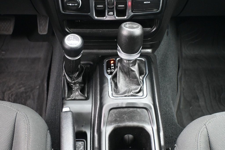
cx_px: 112
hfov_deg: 40.0
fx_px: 309
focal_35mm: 50
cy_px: 75
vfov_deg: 27.2
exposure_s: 1/125
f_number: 5
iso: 3200
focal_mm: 33
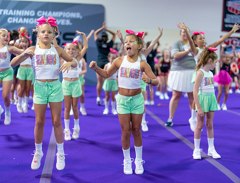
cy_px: 94
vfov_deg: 25.8
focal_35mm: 57
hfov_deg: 33.4
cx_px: 141
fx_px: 399
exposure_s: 1/400
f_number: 1.2
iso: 1000
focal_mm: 50
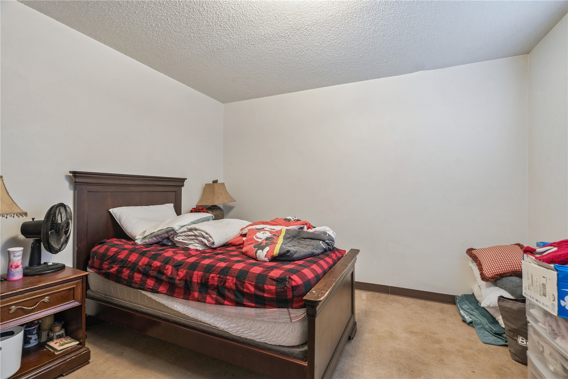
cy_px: 190
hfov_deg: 96.7
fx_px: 252
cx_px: 284
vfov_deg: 73.7
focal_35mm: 16
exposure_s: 1.6
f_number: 10
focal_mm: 16
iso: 400
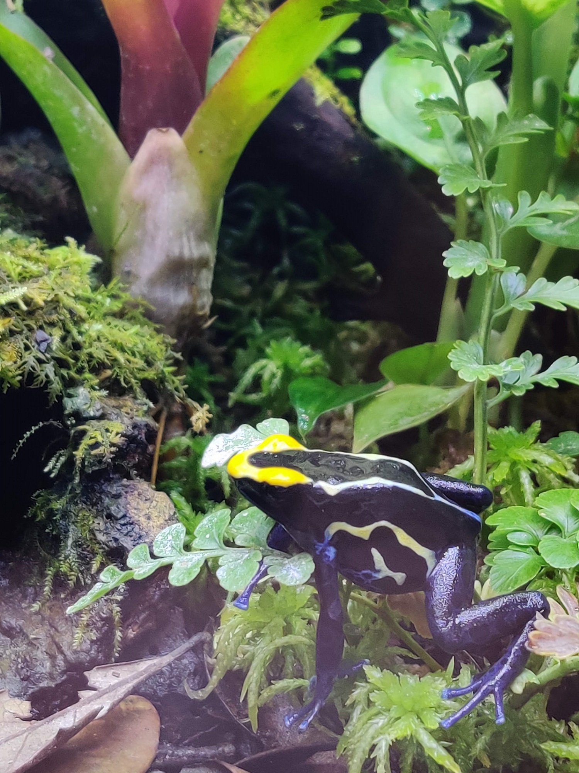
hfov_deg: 51.4
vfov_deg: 65.3
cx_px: 290
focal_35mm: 27
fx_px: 602
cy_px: 386
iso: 250
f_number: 1.65
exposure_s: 1/100
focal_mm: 4.75
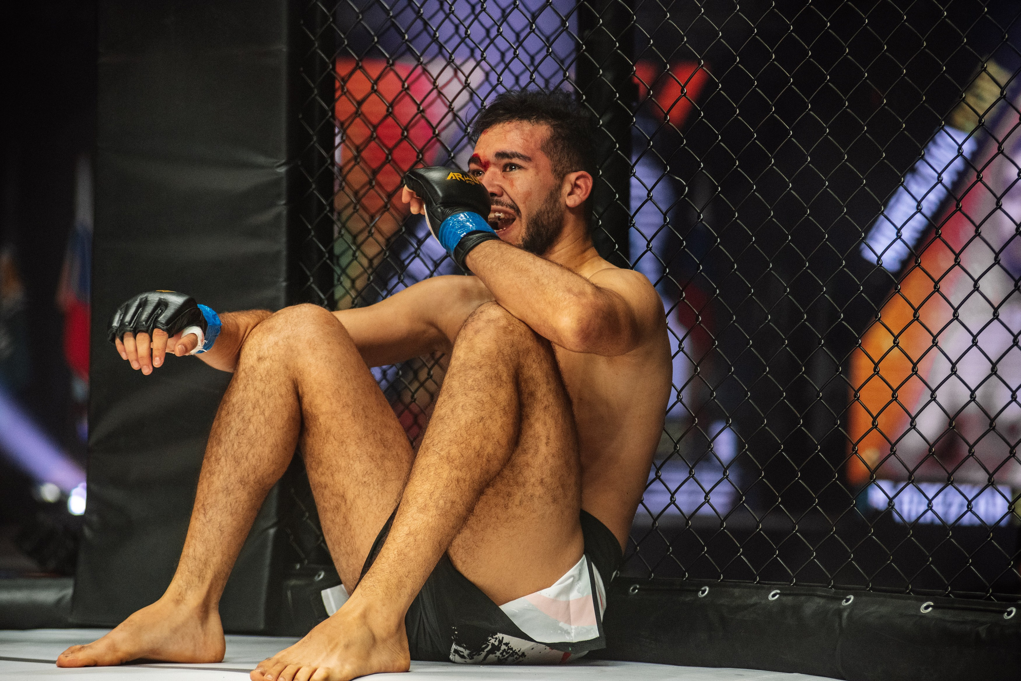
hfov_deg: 14.1
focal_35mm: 145
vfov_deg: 9.5
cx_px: 510
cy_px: 340
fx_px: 4114
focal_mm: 145
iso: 2000
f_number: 4
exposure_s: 1/1000
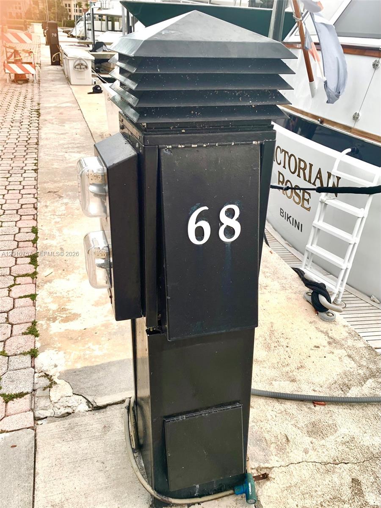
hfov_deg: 53.1
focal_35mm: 26
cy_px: 254
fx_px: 382
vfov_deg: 67.3
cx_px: 190
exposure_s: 1/158
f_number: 1.8
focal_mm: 4.25
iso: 25
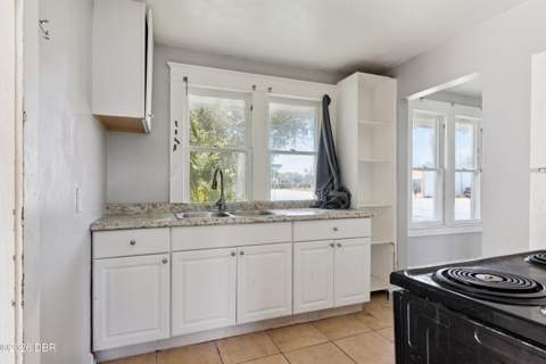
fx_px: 303
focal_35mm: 20
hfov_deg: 84.0
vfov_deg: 61.9
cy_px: 182
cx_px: 273
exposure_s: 1/13
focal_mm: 20
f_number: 10
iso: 250
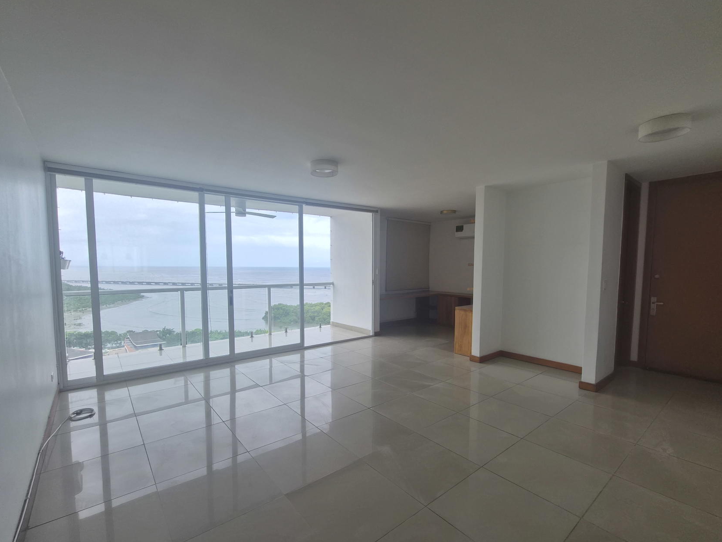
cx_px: 358
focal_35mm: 15
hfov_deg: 98.2
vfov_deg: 81.6
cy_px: 290
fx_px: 313
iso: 25
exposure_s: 1/430
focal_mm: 1.7
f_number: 2.2
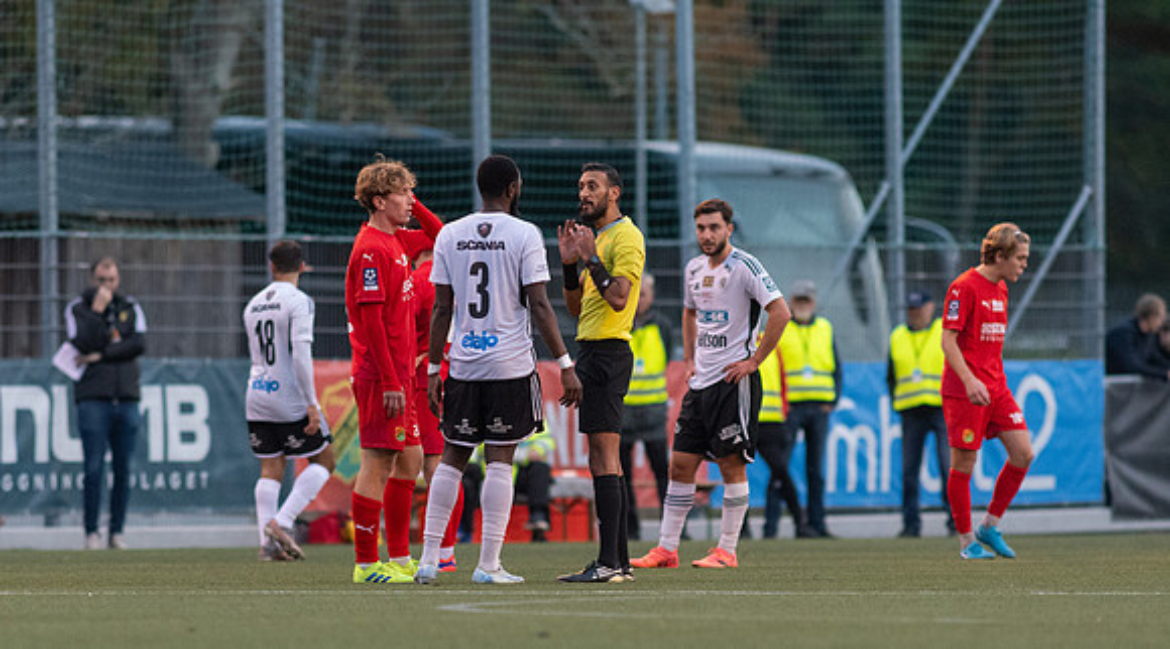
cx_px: 494
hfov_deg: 4.0
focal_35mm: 546
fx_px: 16896
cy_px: 450
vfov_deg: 2.2
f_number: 3.2
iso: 3600
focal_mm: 300
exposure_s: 1/1000
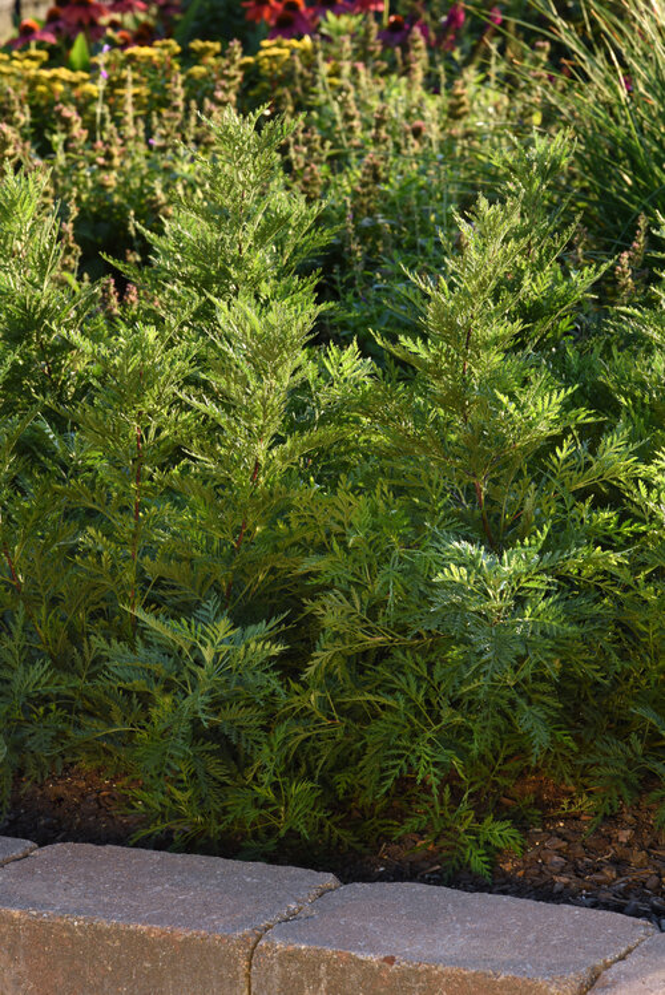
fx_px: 5536
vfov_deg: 10.3
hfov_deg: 6.9
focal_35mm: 200
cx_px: 332
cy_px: 498
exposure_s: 1/50
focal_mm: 200
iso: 400
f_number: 16
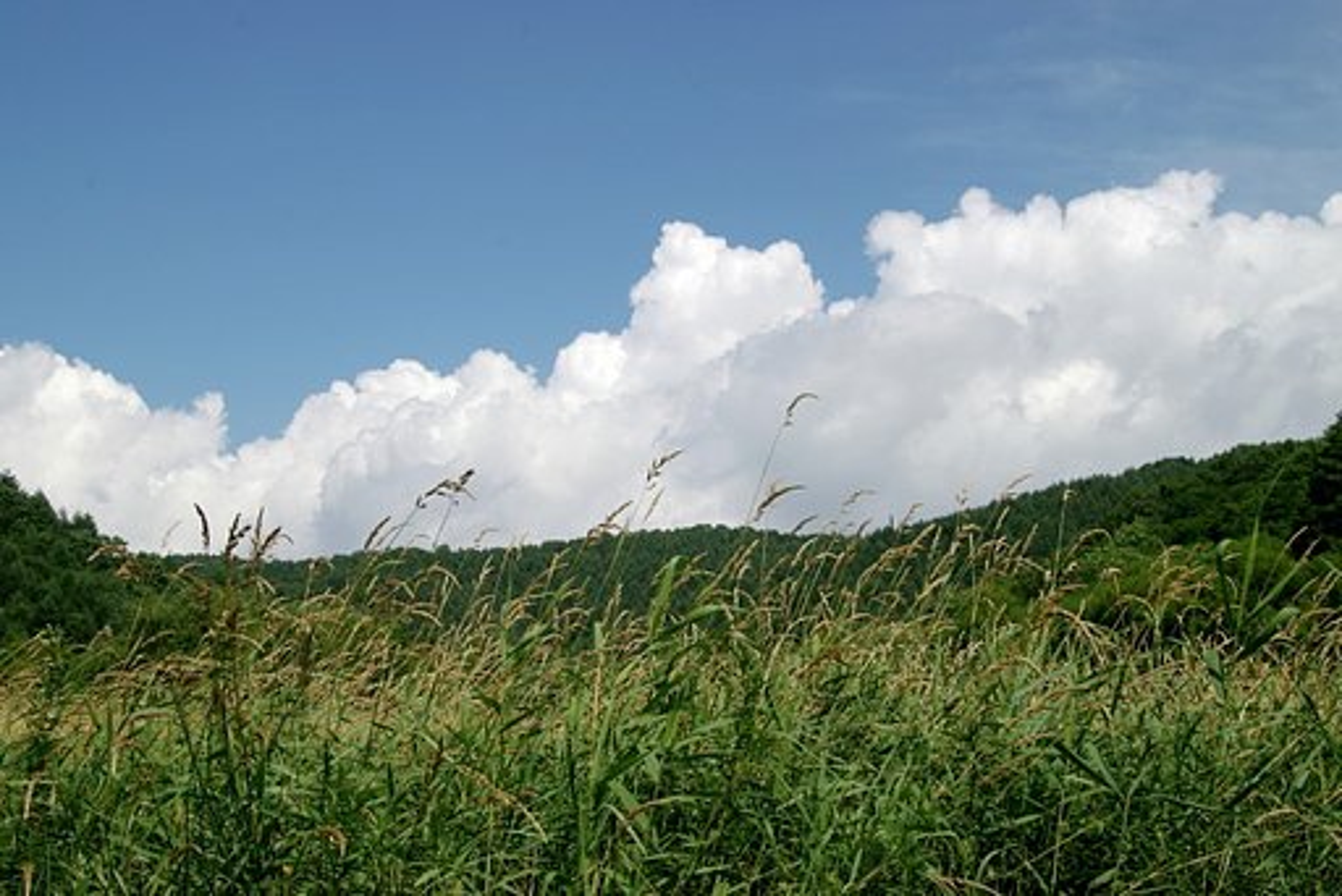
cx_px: 671
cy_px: 448
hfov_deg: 46.4
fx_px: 1566
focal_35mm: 42
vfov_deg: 31.9
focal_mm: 28
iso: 200
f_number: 10
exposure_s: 1/800
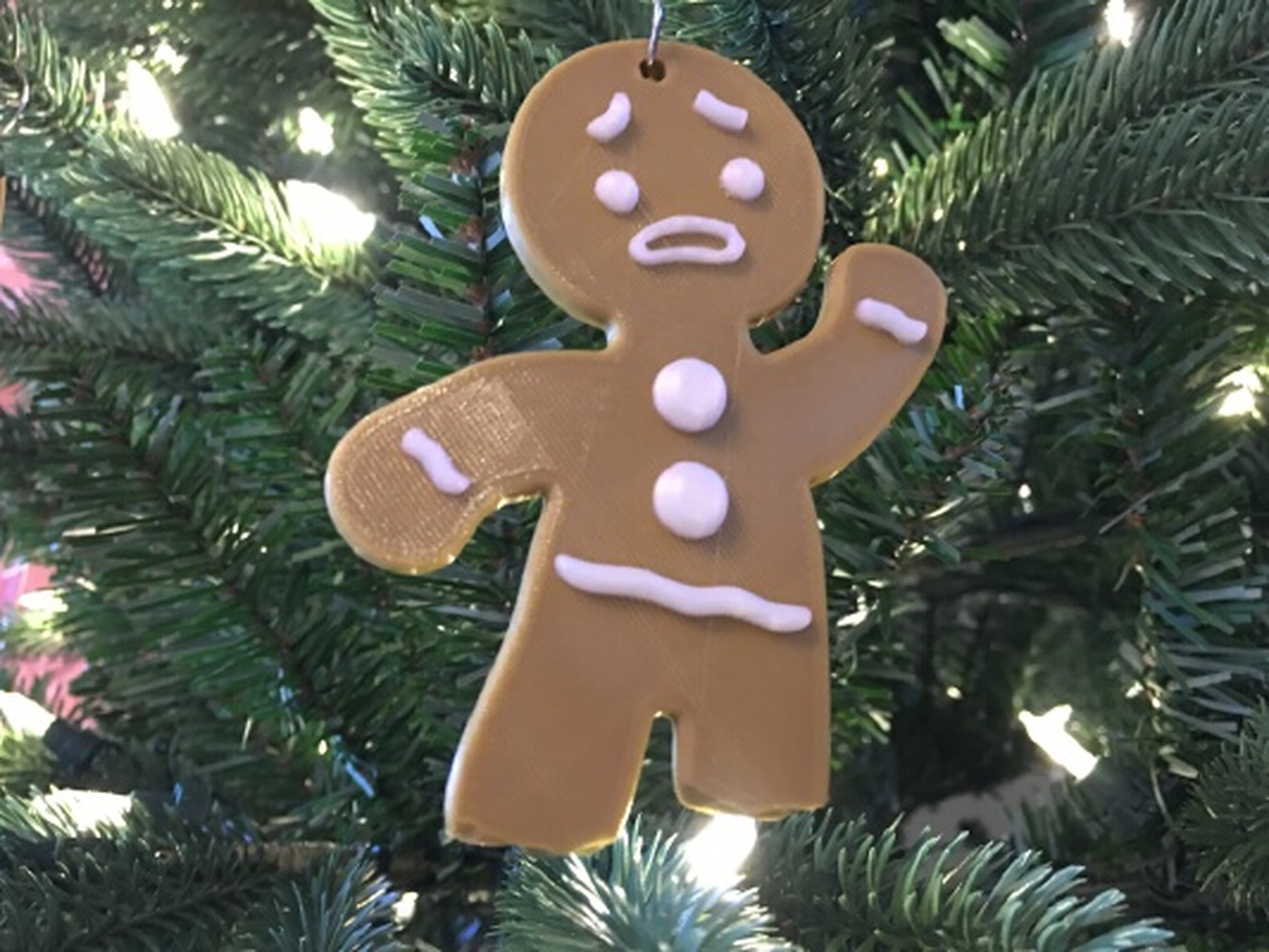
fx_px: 1063
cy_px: 476
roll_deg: +3.0
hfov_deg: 61.6
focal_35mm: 29
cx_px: 634
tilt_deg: +15.7
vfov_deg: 48.2
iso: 100
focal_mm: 4.15
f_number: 2.2
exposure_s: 1/4
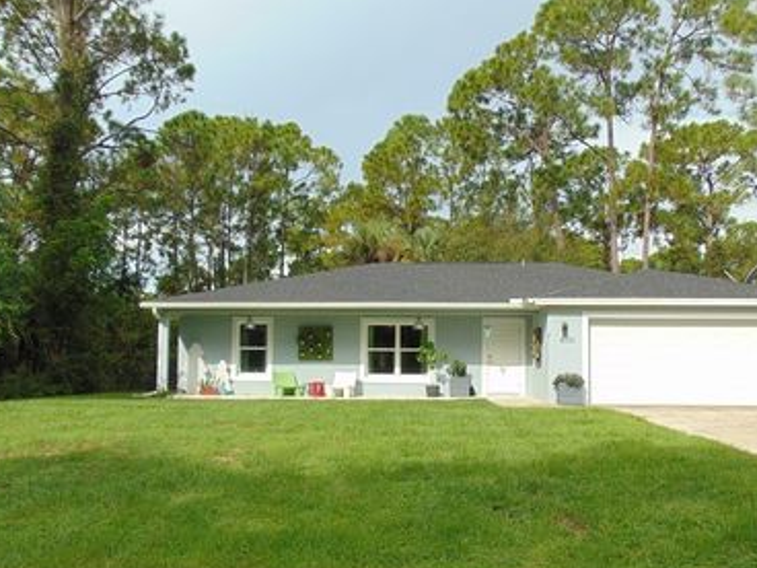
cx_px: 389
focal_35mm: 34
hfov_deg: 54.0
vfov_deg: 41.7
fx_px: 744
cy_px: 318
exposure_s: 1/160
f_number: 7.7
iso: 80
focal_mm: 4.5
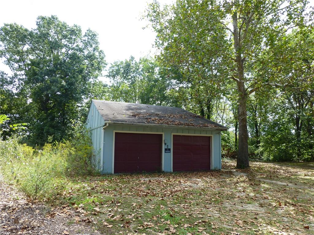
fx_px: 218
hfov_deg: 71.6
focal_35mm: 24
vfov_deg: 56.8
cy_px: 118
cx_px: 157
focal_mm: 4.3
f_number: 4
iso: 100
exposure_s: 1/160
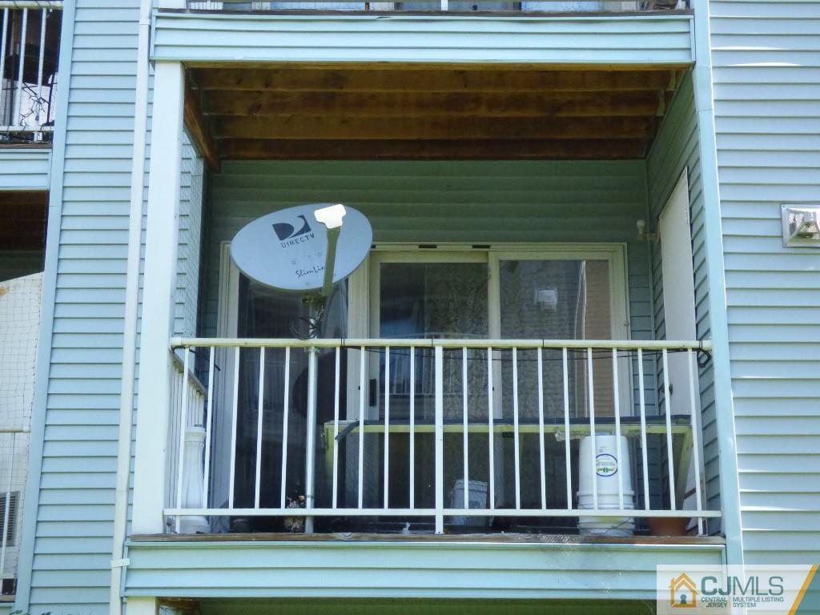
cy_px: 308
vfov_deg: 25.2
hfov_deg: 33.2
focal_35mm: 58
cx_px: 410
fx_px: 1374
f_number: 4.1
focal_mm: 10.34
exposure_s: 1/1000
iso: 800
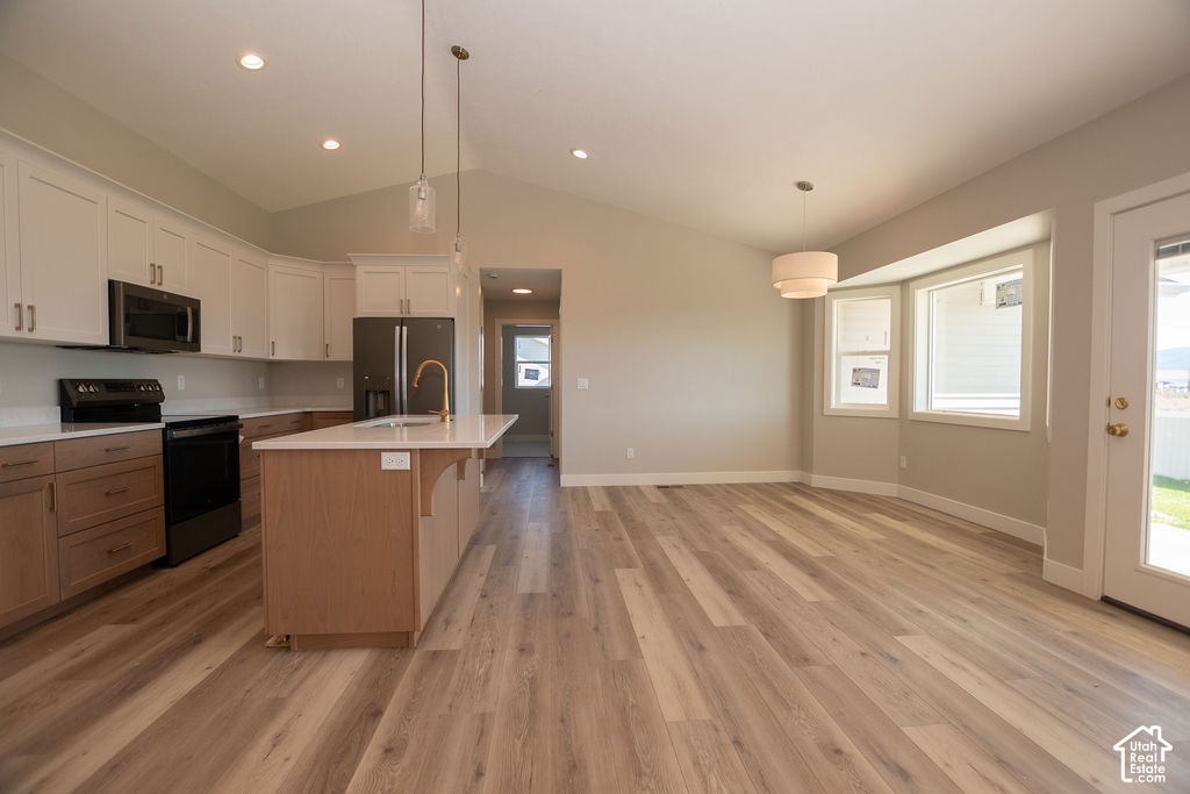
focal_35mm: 15
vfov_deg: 76.9
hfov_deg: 100.0
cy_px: 397
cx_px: 595
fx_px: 499
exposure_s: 1/200
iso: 125
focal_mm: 10
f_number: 4
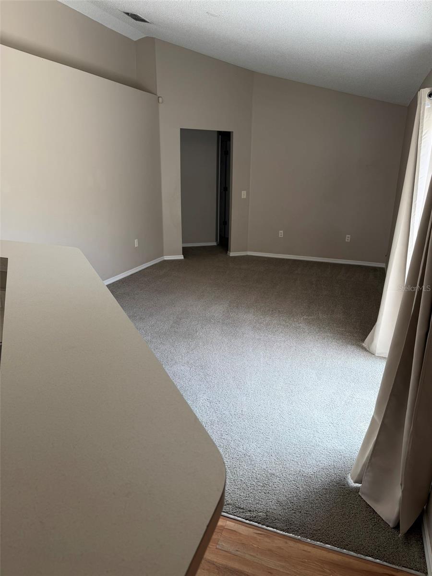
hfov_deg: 56.8
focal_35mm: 24
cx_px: 216
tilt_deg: -18.1
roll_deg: -0.5
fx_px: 399
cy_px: 288
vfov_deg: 71.6
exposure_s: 1/120
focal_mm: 6.76
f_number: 1.78
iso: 64
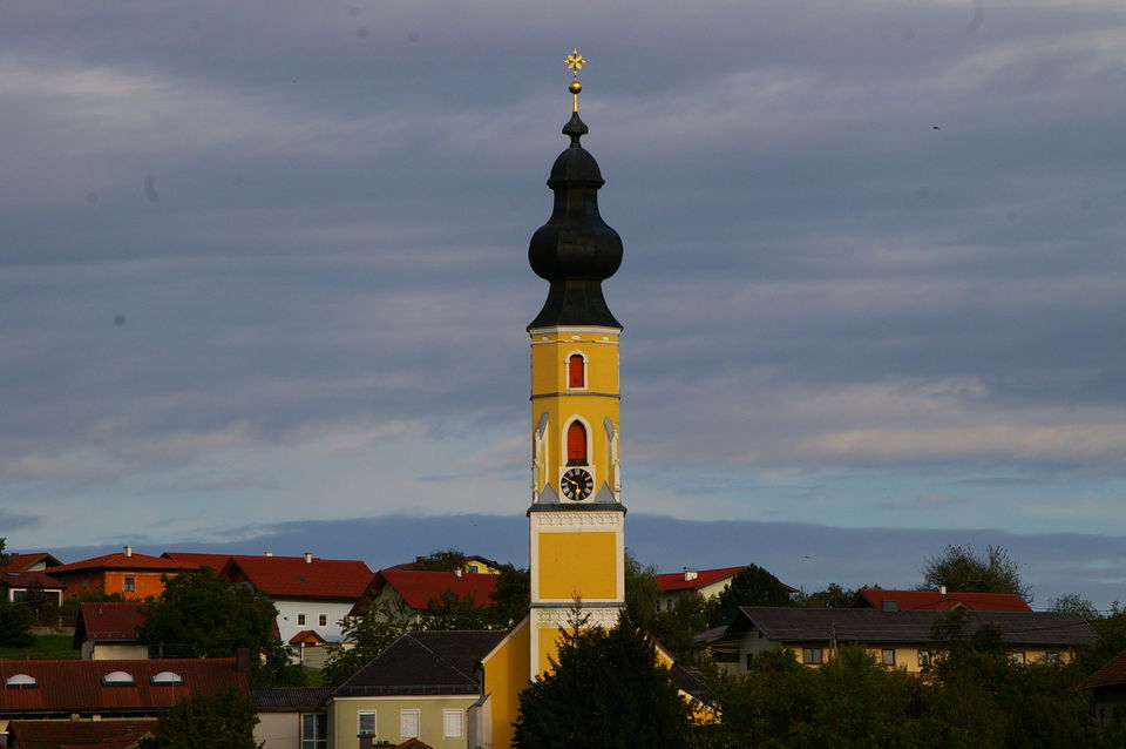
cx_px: 563
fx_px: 7030
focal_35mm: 225
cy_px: 374
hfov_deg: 9.2
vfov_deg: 6.1
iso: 400
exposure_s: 1/750
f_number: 9.5
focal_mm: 150
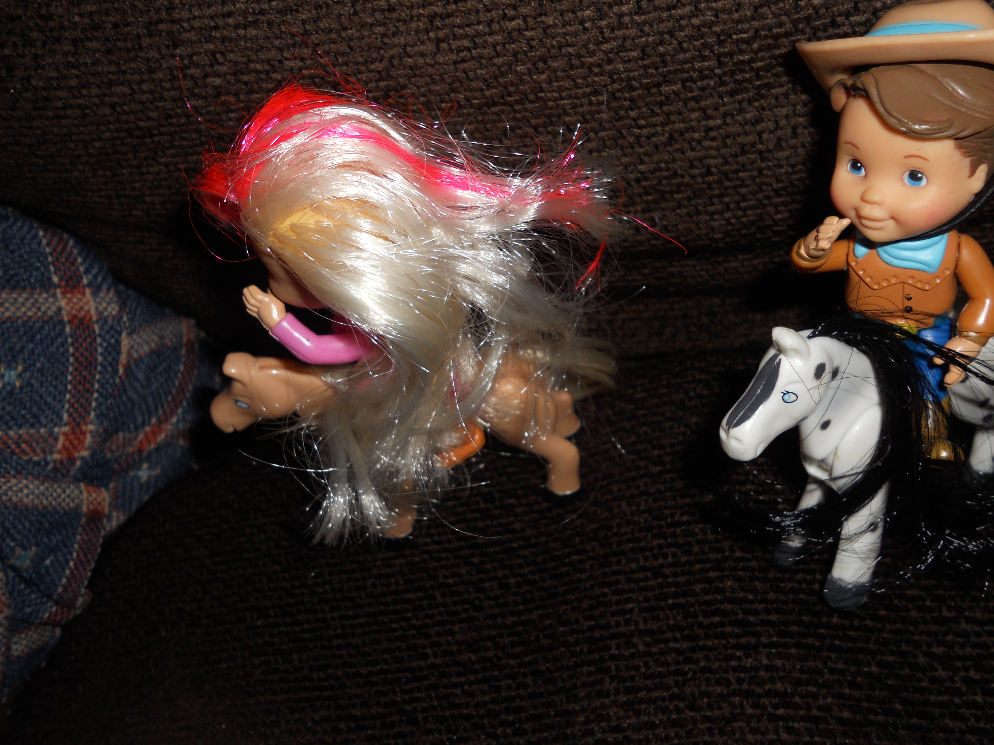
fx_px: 919
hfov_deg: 56.8
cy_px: 372
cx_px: 497
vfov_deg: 44.2
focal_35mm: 32
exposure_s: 1/25
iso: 80
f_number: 8.8
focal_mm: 5.8
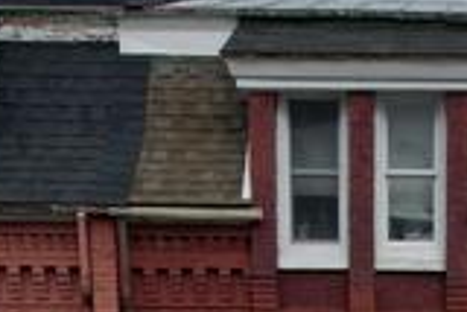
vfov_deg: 11.4
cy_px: 717
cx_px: 490
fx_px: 1337
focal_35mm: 103
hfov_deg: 19.1
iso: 100
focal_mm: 8.38
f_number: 2.8
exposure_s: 1/1600
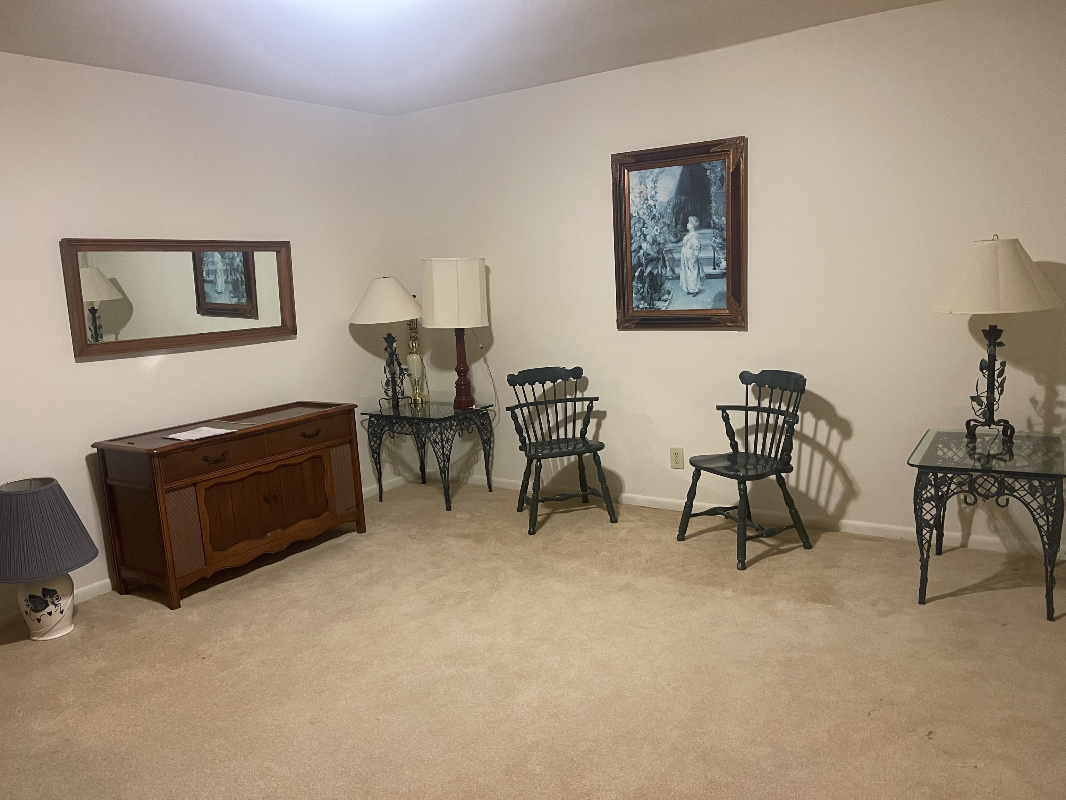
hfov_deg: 69.4
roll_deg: +2.9
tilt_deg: -8.8
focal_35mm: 25
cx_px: 533
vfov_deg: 54.9
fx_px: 770
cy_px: 400
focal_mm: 5.1
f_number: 1.6
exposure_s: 1/60
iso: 500
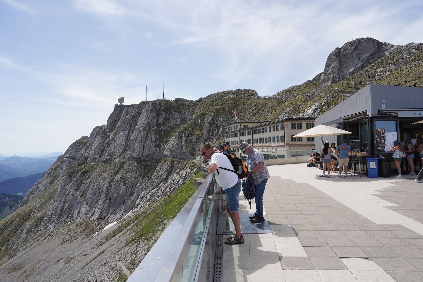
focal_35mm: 24
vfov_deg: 53.1
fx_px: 282
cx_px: 212
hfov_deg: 73.7
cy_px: 141
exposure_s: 1/100
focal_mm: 24
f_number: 14
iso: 100
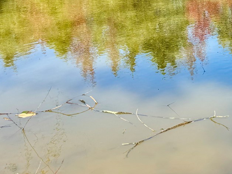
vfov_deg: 18.1
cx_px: 242
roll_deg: +2.8
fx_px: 523
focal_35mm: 78
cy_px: -25
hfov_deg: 23.7
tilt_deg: -6.7
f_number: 1.78
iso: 80
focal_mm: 6.76
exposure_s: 1/1818
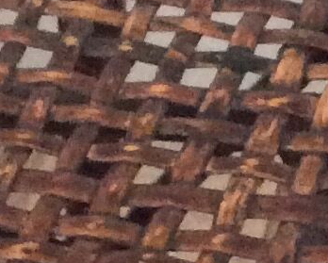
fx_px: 2254
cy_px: 332
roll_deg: +2.4
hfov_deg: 8.2
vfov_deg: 6.6
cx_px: 383
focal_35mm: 232
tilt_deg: -44.8
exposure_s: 1/17
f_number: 2.4
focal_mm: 3.3
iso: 320
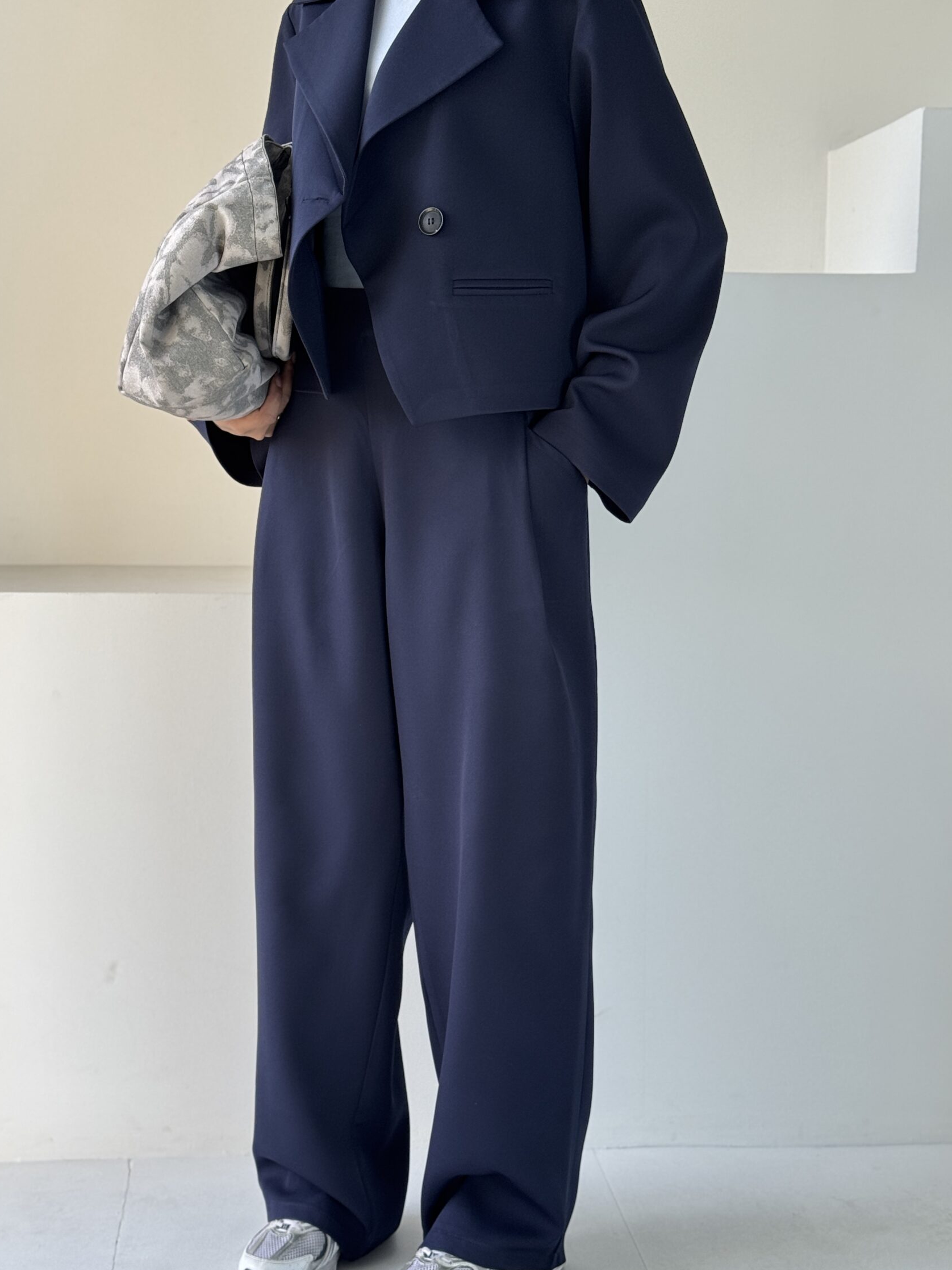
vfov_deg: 34.9
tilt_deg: -6.8
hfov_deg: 26.5
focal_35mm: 55
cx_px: 421
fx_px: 2016
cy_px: 678
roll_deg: -0.6
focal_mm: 6.76
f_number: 1.78
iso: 64
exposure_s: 1/121
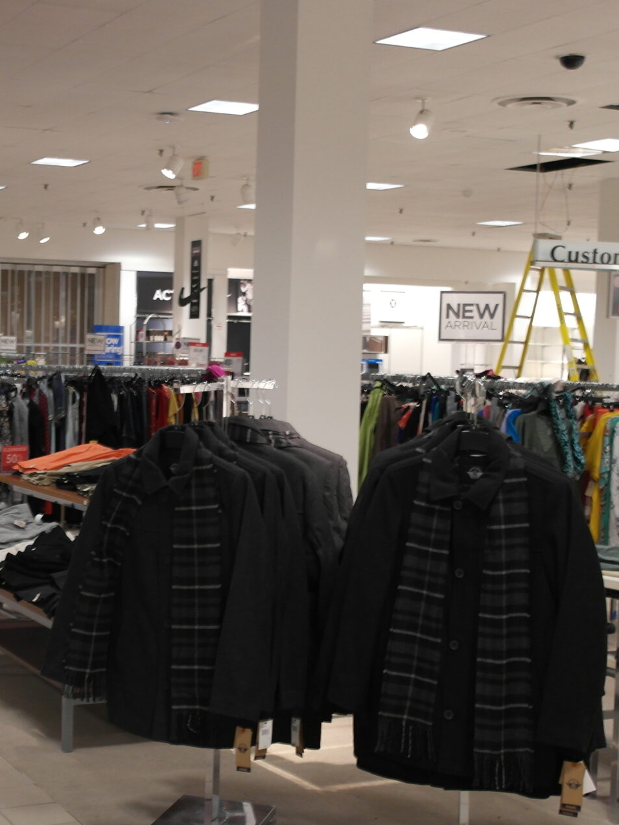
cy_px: 442
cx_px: 115
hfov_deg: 24.8
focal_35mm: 58
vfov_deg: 33.2
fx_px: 1383
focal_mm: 20
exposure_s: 1/25
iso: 400
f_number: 3.5
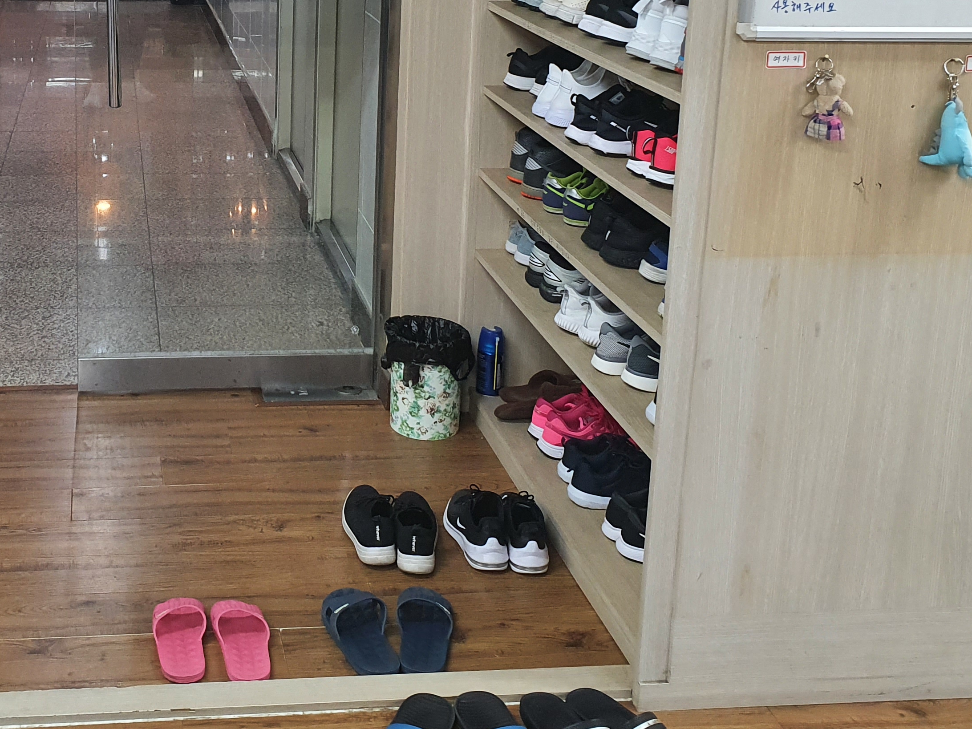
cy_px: 109
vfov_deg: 29.3
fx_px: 1348
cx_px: 205
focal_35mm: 48
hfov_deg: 38.3
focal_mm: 4.32
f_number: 2.4
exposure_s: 1/40
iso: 250
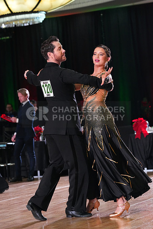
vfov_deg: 17.2
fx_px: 758
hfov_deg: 11.5
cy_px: 114
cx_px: 76
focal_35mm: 119
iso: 6400
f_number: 4.5
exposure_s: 1/400
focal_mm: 119
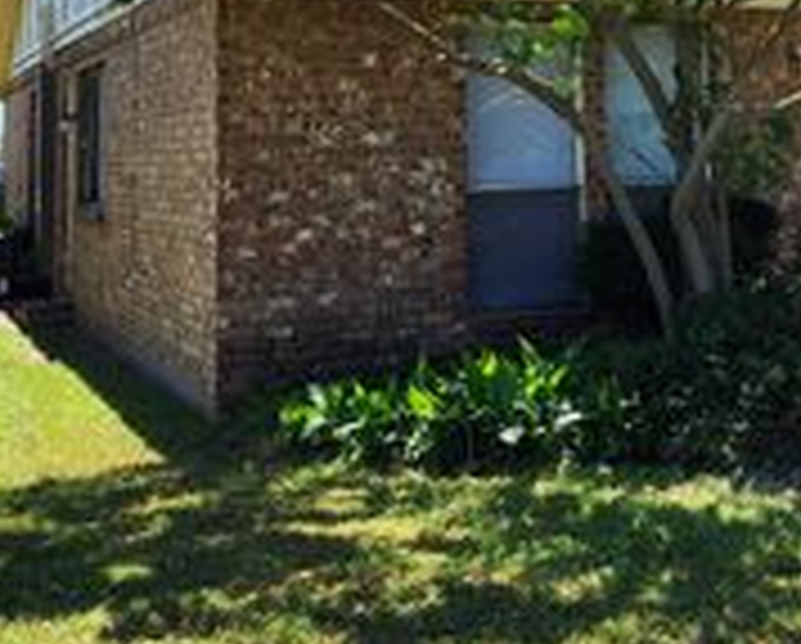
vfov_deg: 23.6
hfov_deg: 28.6
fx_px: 1496
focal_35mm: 63
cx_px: 742
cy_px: 56
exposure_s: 1/501
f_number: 1.8
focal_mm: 6.4
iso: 12
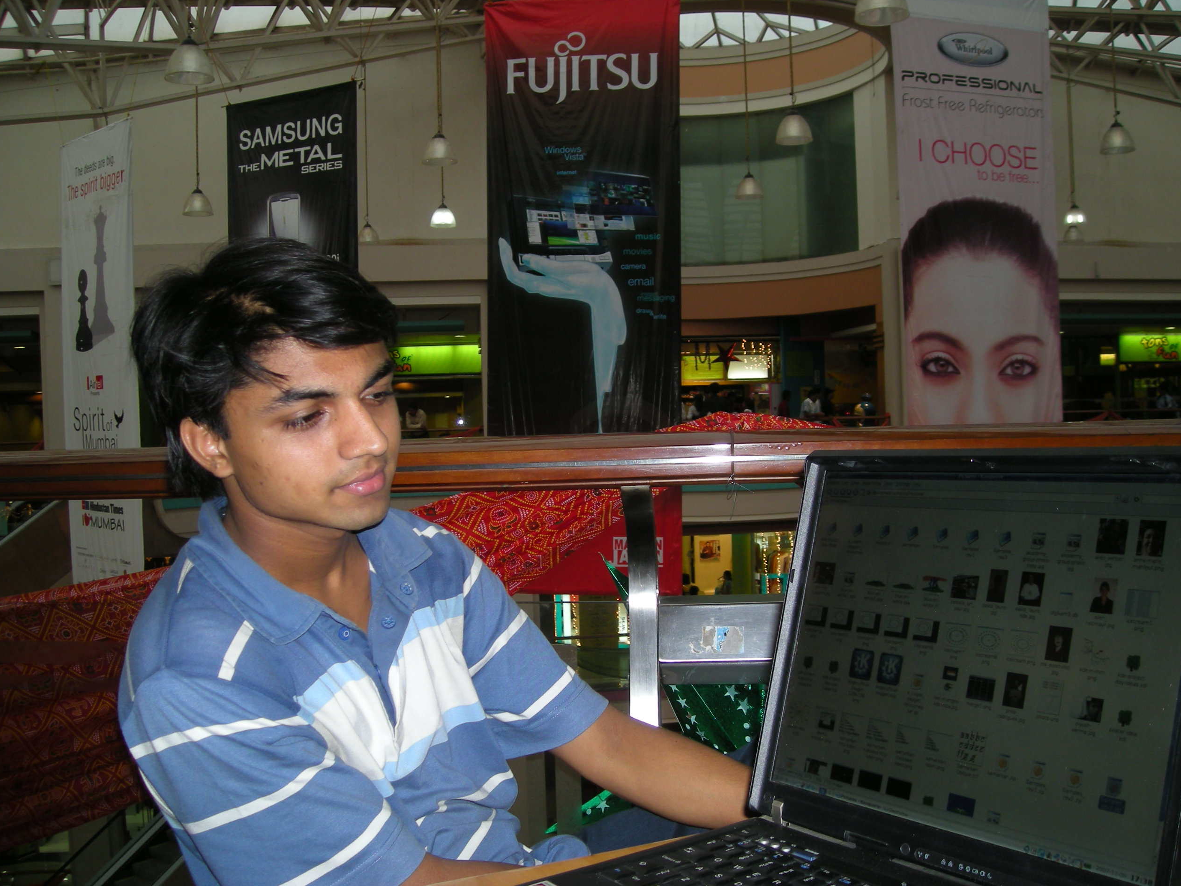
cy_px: 445
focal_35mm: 36
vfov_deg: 39.7
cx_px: 588
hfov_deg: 51.4
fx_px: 1228
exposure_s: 1/32.1
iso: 61
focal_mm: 5.7
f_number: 2.8
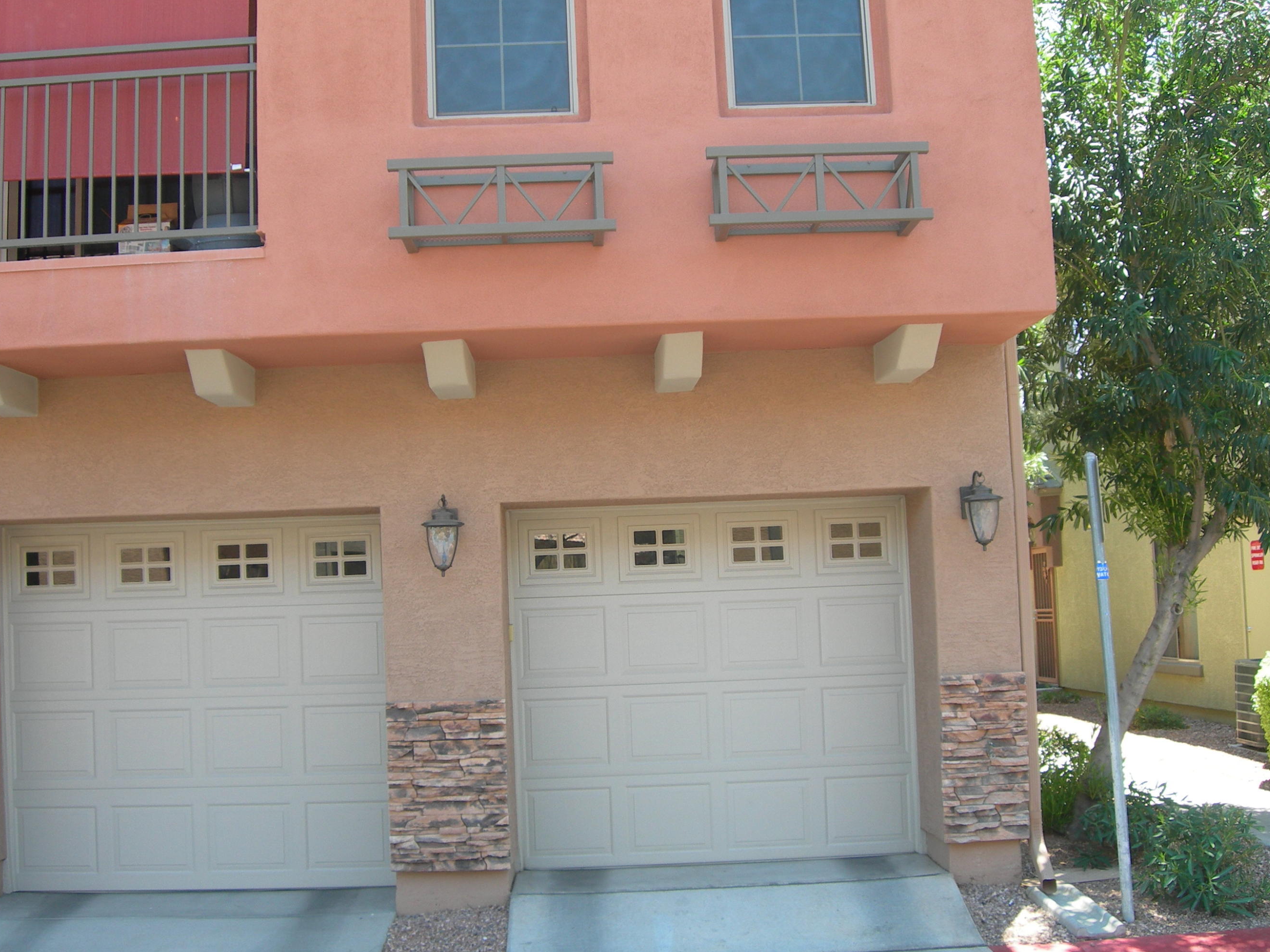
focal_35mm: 43
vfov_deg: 33.6
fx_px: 1578
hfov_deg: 43.9
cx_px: 628
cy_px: 484
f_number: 2.8
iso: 50
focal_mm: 7.8
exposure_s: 1/128
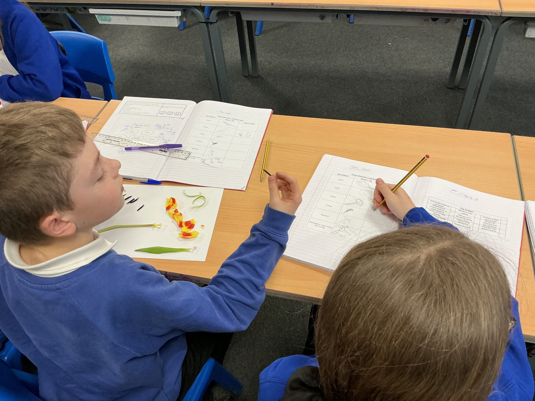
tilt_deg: -48.1
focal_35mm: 29
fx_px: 448
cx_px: 268
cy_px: 200
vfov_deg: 48.2
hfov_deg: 61.7
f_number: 1.8
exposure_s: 1/60
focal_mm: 3
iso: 64
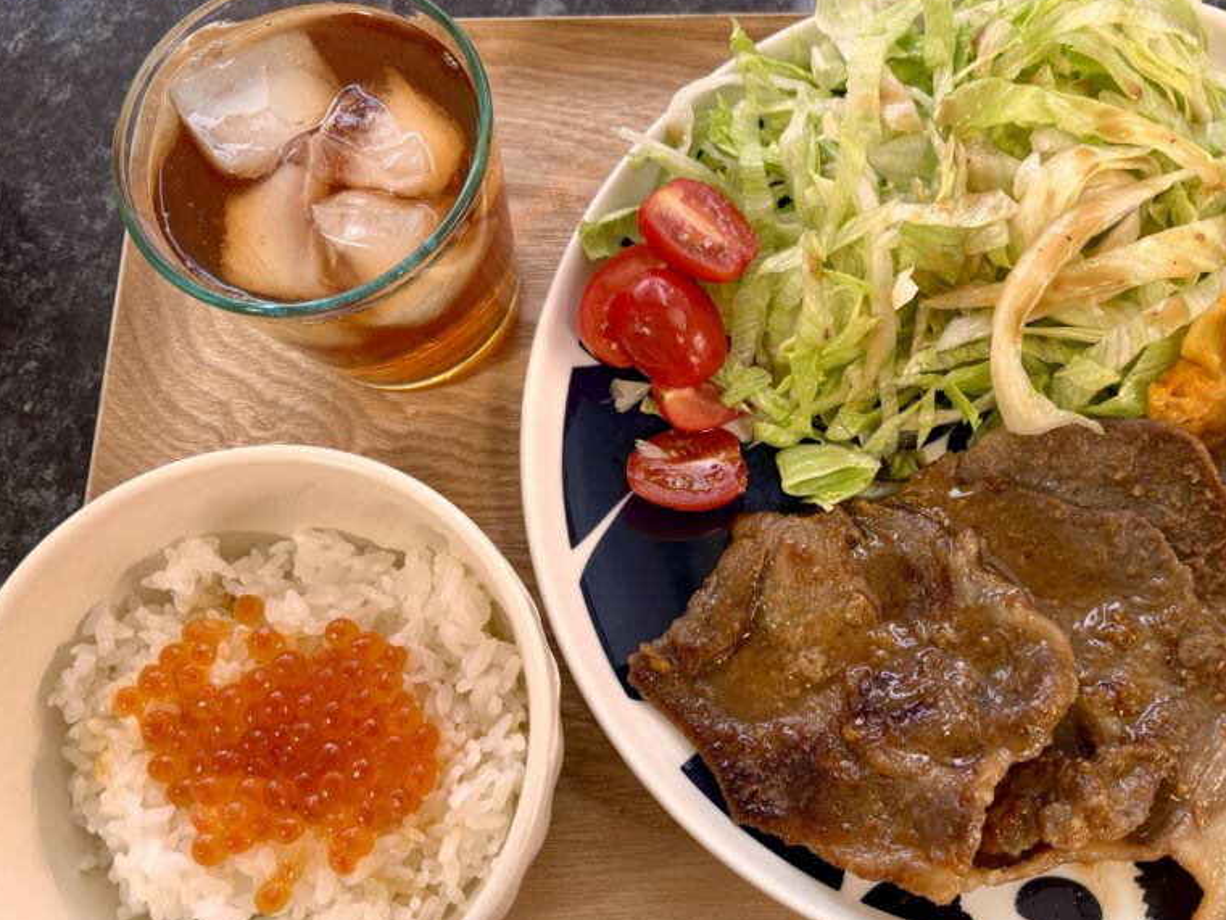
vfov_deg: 40.7
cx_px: 815
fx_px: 1240
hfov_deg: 51.7
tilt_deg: -74.6
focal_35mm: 35
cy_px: 504
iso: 125
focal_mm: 5.96
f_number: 1.6
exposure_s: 1/50
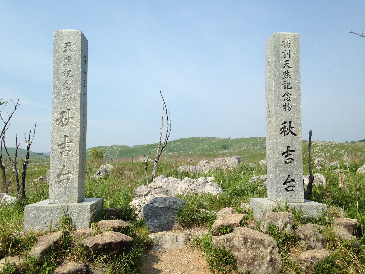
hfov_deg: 55.4
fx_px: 348
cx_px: 182
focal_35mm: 33
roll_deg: -1.0
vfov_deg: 42.9
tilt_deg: +6.2
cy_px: 137
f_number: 2.4
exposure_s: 1/1595
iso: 50
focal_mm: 4.12
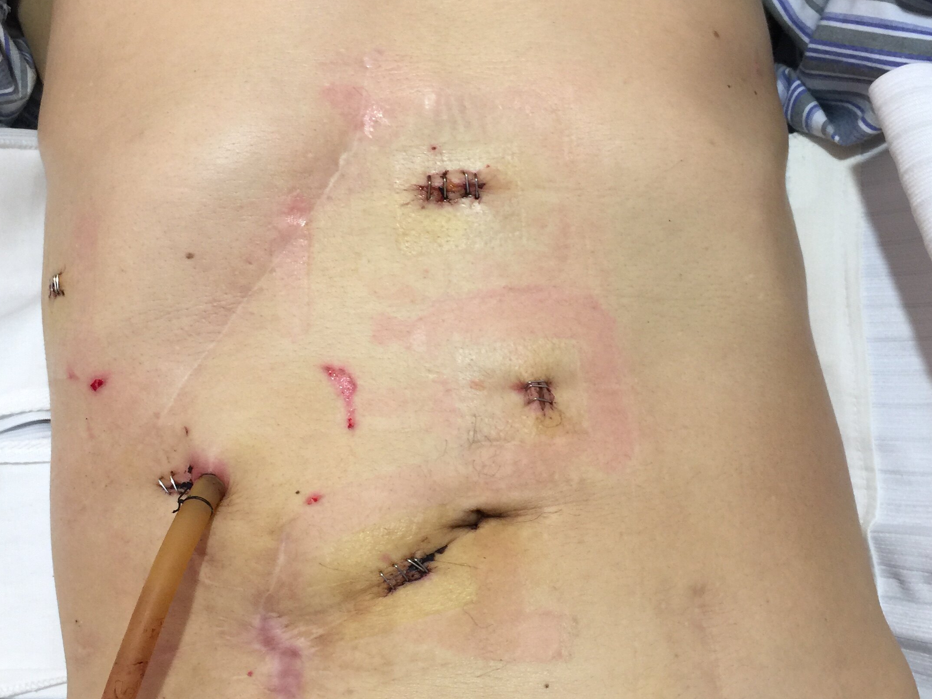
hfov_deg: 42.9
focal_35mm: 44
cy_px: 423
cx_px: 455
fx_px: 1185
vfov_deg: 32.8
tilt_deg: -59.6
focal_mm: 4.15
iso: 50
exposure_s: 1/17
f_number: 2.2
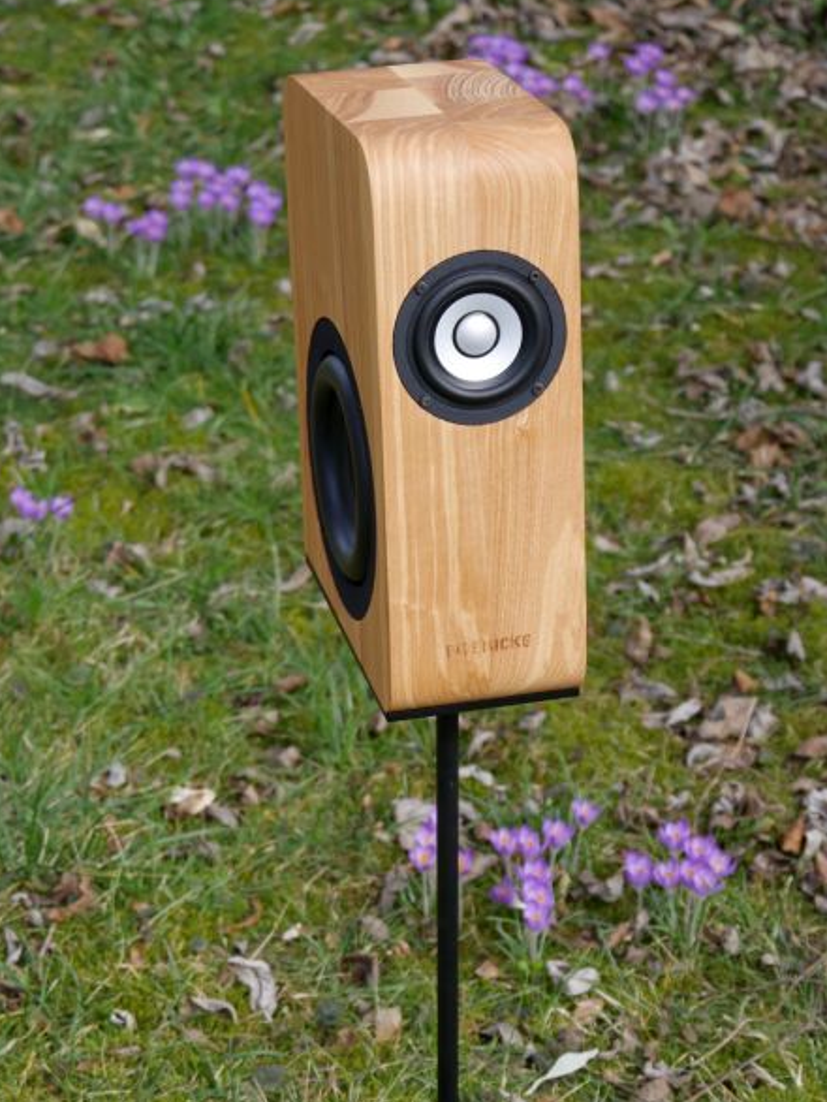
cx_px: 430
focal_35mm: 109
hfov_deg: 13.6
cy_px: 721
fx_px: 3470
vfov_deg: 18.0
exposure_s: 1/160
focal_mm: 40
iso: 200
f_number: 4.7
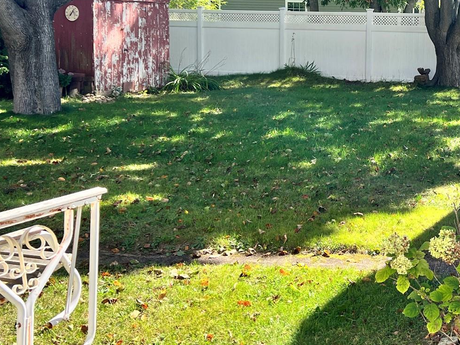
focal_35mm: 54
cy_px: 84
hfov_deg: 34.3
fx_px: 718
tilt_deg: -6.0
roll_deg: -0.9
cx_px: 375
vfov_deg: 26.7
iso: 50
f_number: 1.5
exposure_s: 1/1597
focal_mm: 5.7
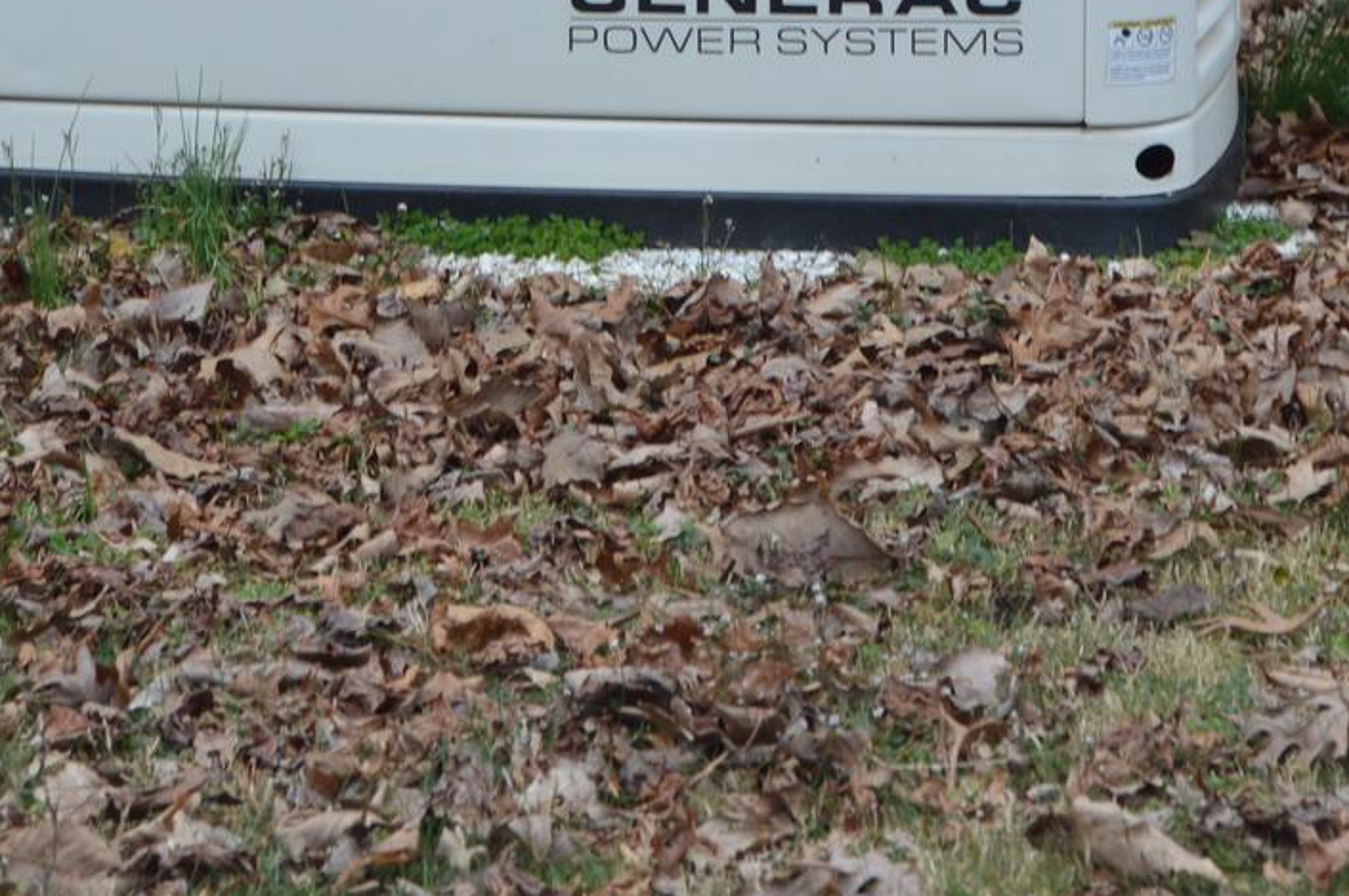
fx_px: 8962
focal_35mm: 239
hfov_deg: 8.6
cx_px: 881
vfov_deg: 5.7
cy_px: -286
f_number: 6.3
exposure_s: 1/160
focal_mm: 55
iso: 100
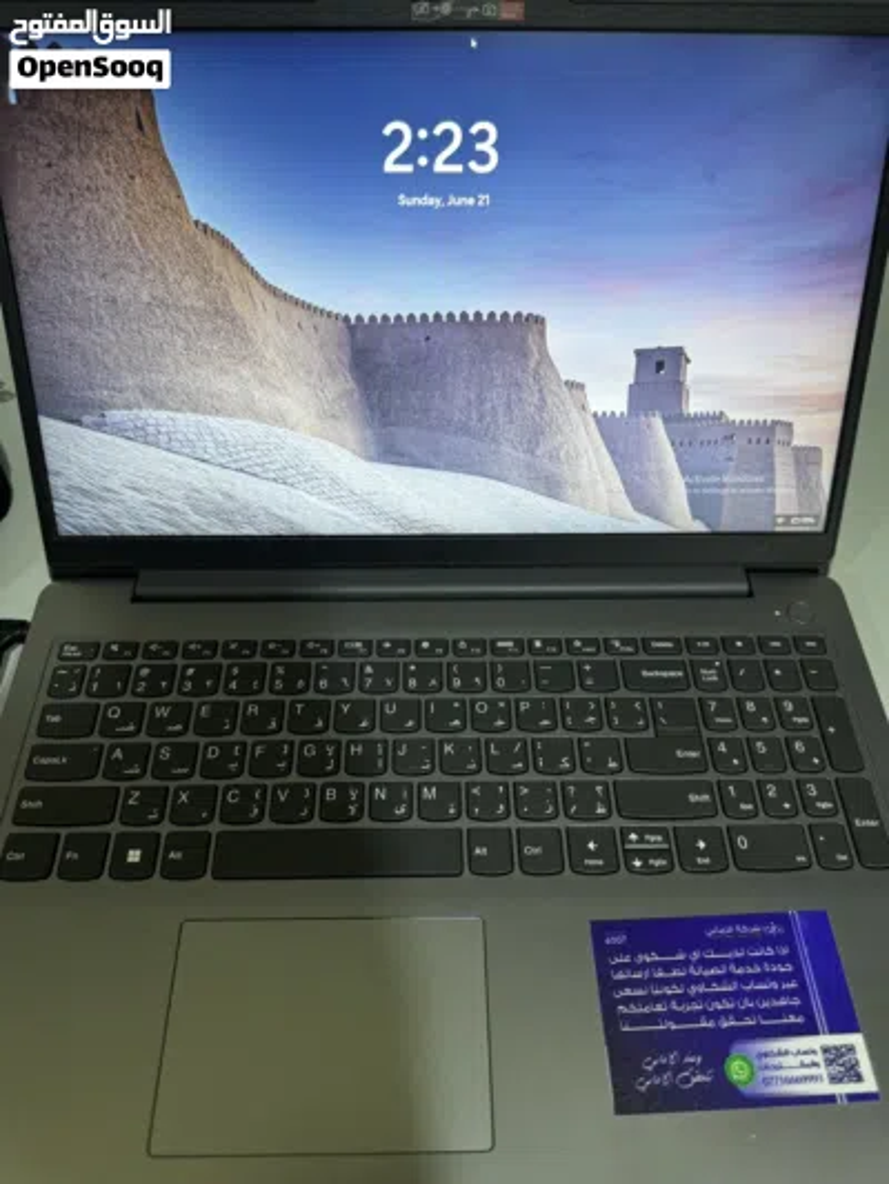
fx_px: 821
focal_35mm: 24
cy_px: 592
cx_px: 444
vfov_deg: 71.6
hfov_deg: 56.8
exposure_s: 1/103
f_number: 1.78
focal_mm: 6.76
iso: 200
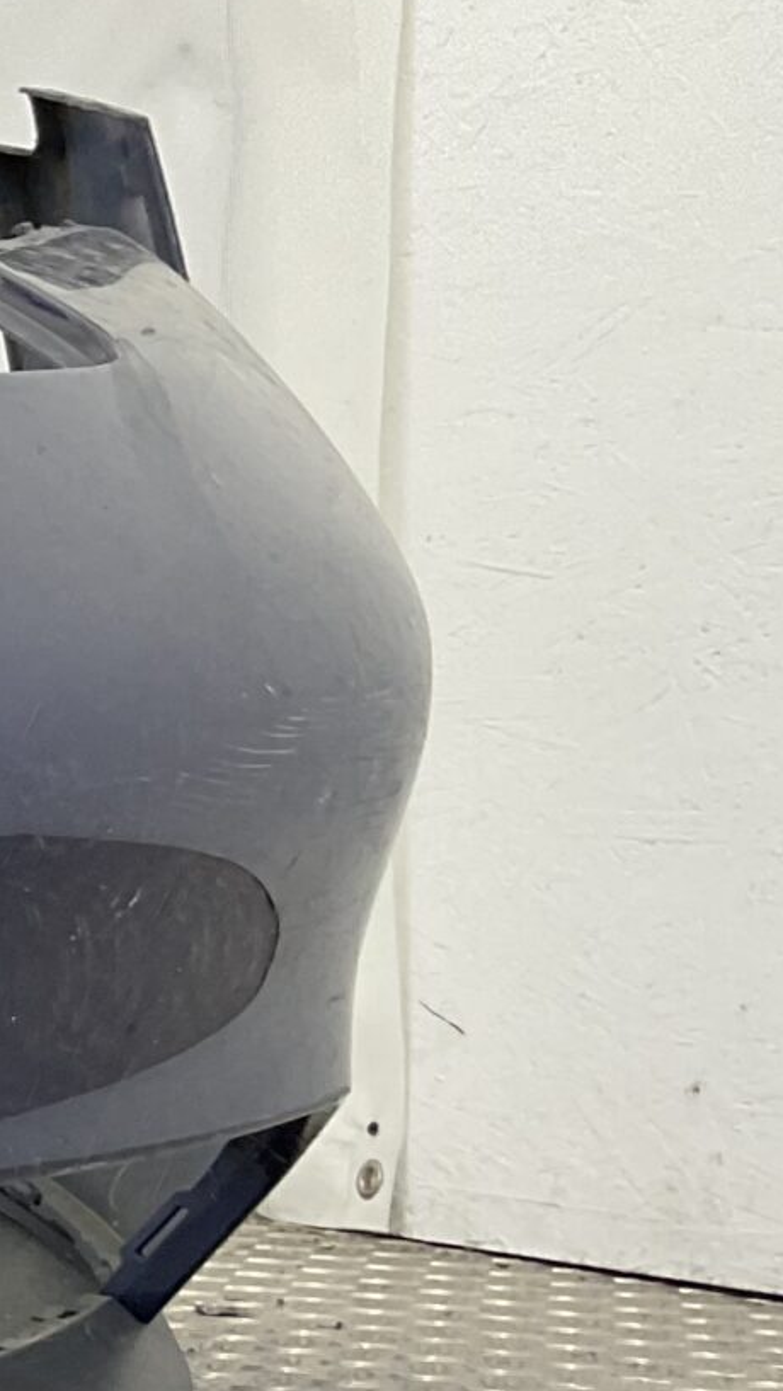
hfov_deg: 10.0
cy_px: 1231
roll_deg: -1.3
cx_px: -1336
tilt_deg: -6.6
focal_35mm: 99
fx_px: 3651
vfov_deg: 21.1
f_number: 1.8
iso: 40
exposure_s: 1/120
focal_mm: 3
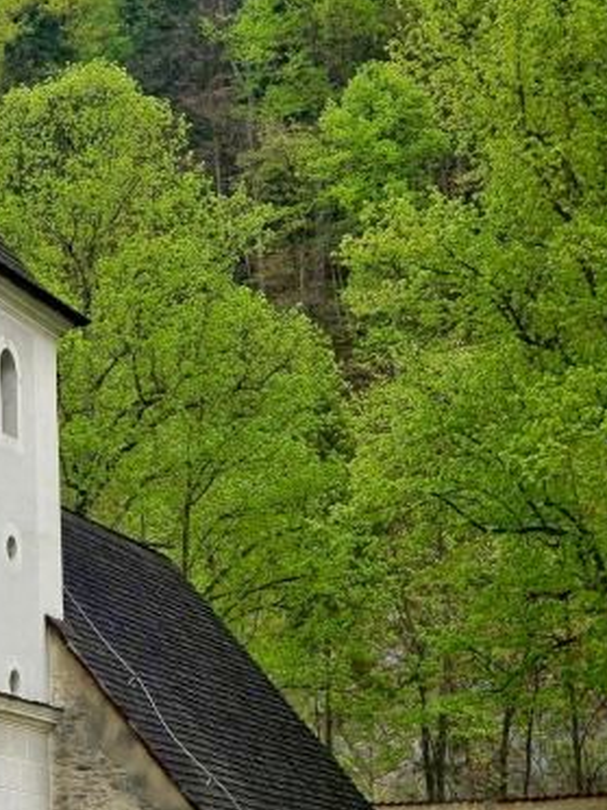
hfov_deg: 15.0
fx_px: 2202
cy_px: 540
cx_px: -165
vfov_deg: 20.8
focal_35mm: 94
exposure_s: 1/250
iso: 200
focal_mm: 27
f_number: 5
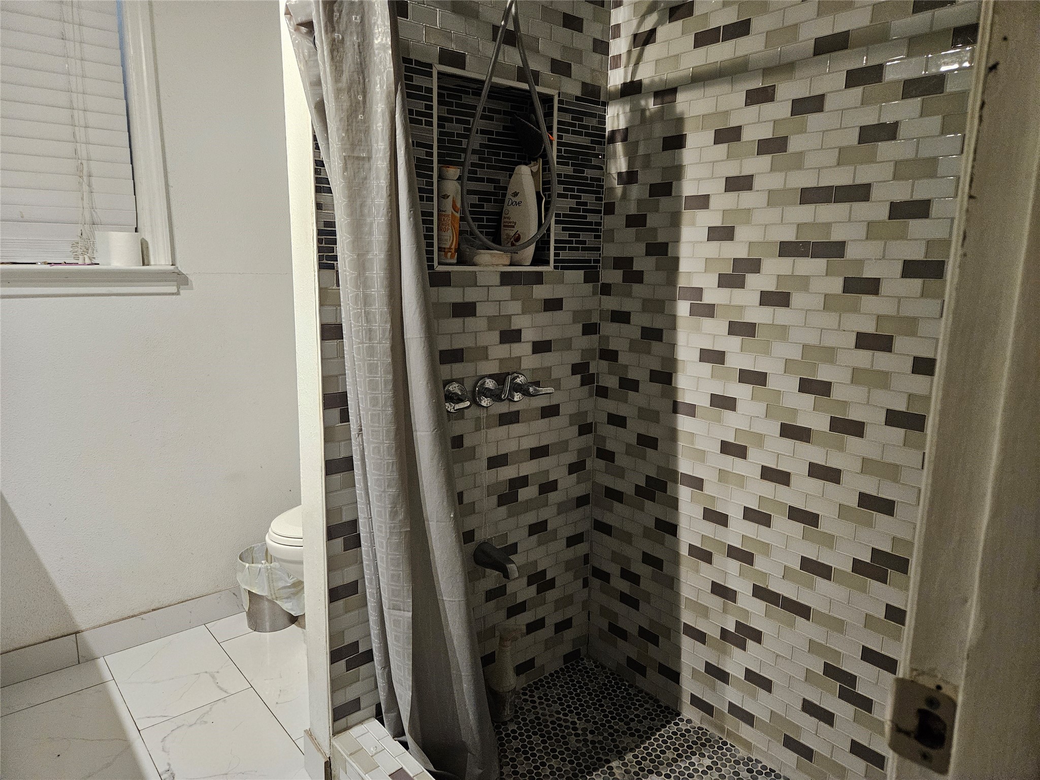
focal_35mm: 23
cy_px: 390
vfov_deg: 58.9
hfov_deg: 73.9
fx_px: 691
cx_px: 520
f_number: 1.8
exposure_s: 1/120
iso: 800
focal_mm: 5.4
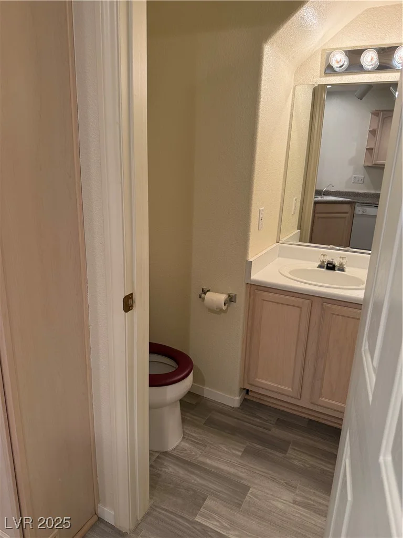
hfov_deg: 56.8
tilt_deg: -16.0
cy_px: 269
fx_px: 373
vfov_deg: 71.6
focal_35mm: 24
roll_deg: -1.9
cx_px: 202
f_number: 1.78
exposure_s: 1/120
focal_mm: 6.76
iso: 200
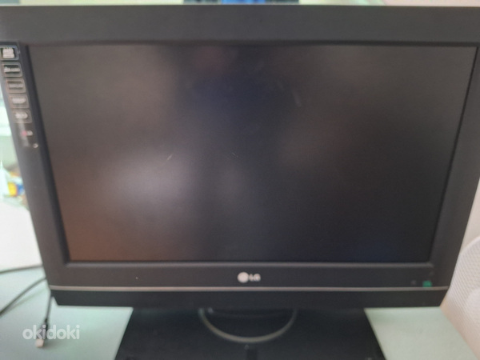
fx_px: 319
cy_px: 180
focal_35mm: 23
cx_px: 240
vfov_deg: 58.9
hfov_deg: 73.9
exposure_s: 1/11
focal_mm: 5.54
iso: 1250
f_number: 1.8
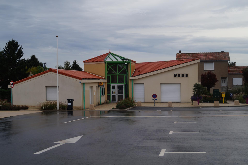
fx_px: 361
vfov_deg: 25.7
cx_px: 124
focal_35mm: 52
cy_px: 82
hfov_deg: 37.9
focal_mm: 35
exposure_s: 1/60
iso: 100
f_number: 5.6
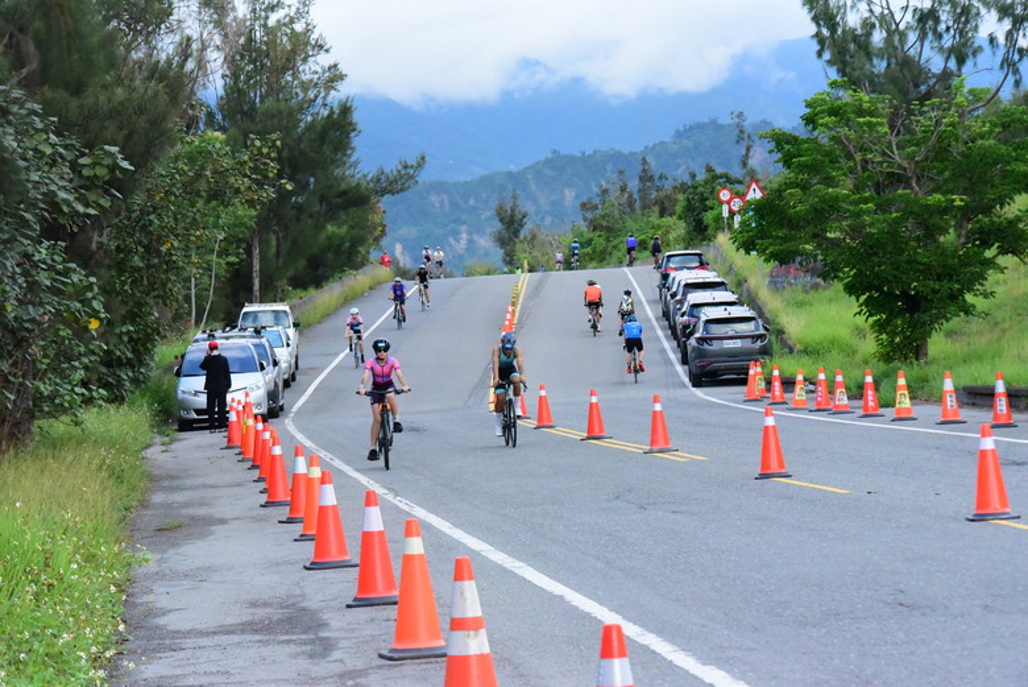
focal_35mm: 140
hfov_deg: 14.6
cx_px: 514
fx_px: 4000
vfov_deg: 9.8
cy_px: 344
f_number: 10
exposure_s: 1/4000
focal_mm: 140
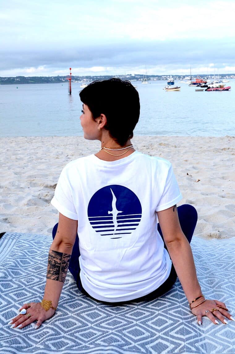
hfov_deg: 26.4
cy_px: 177
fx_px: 502
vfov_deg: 39.0
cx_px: 118
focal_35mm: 51
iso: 1600
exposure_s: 1/800
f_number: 14
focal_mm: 34
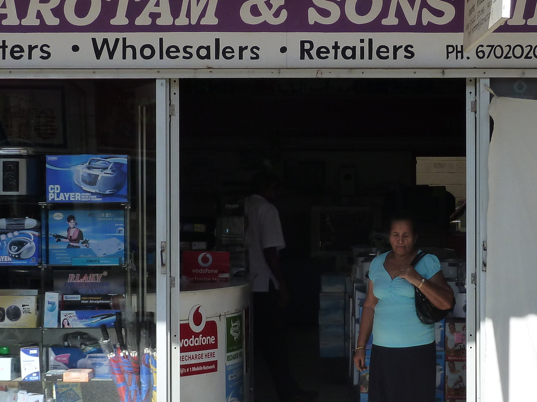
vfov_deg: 15.2
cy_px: 232
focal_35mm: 97
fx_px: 1505
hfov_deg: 20.2
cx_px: 317
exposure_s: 1/400
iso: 125
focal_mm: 9.1
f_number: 3.9
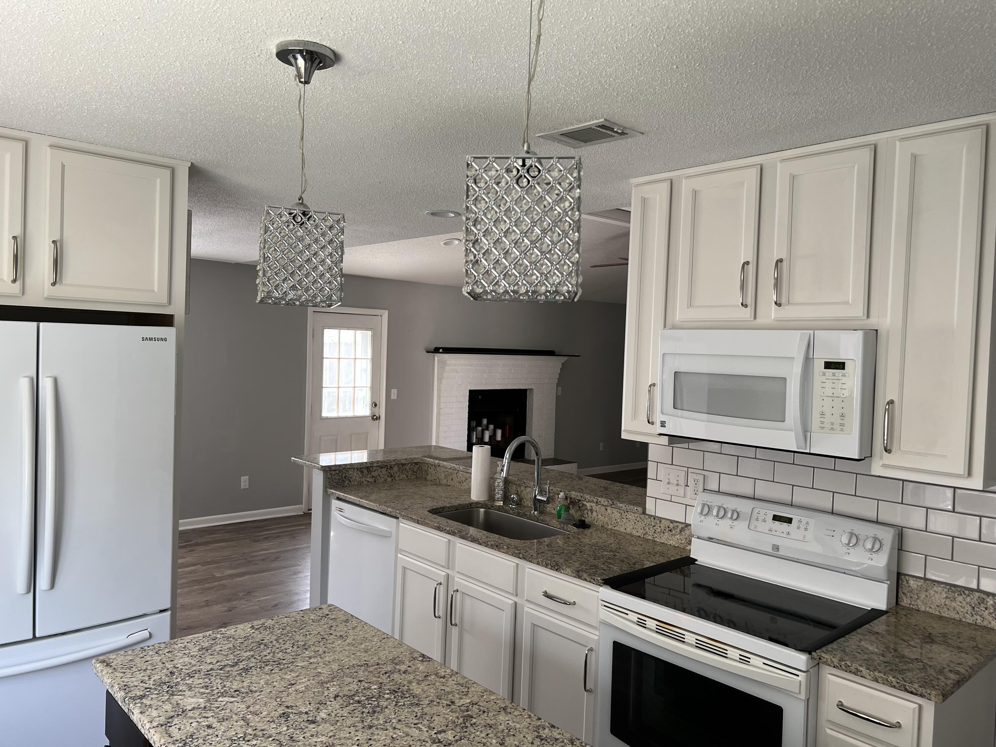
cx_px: 498
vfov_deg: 53.1
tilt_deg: -2.2
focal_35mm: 26
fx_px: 748
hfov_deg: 67.3
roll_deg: -1.5
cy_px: 374
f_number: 1.5
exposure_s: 1/121
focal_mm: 5.7
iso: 80
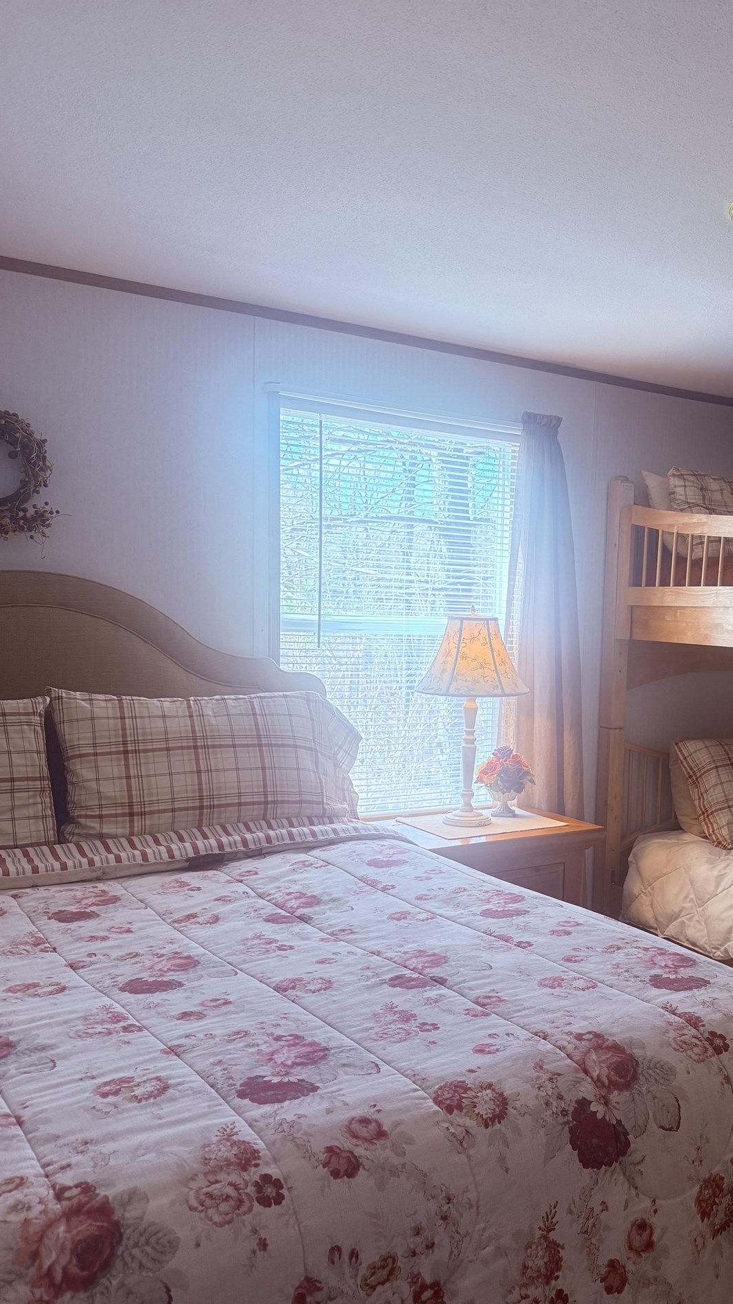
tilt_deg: -5.3
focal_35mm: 32
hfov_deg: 35.6
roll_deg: -2.5
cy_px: 699
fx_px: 1106
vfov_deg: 61.0
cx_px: 580
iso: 250
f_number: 1.78
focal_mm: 6.76
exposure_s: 1/120
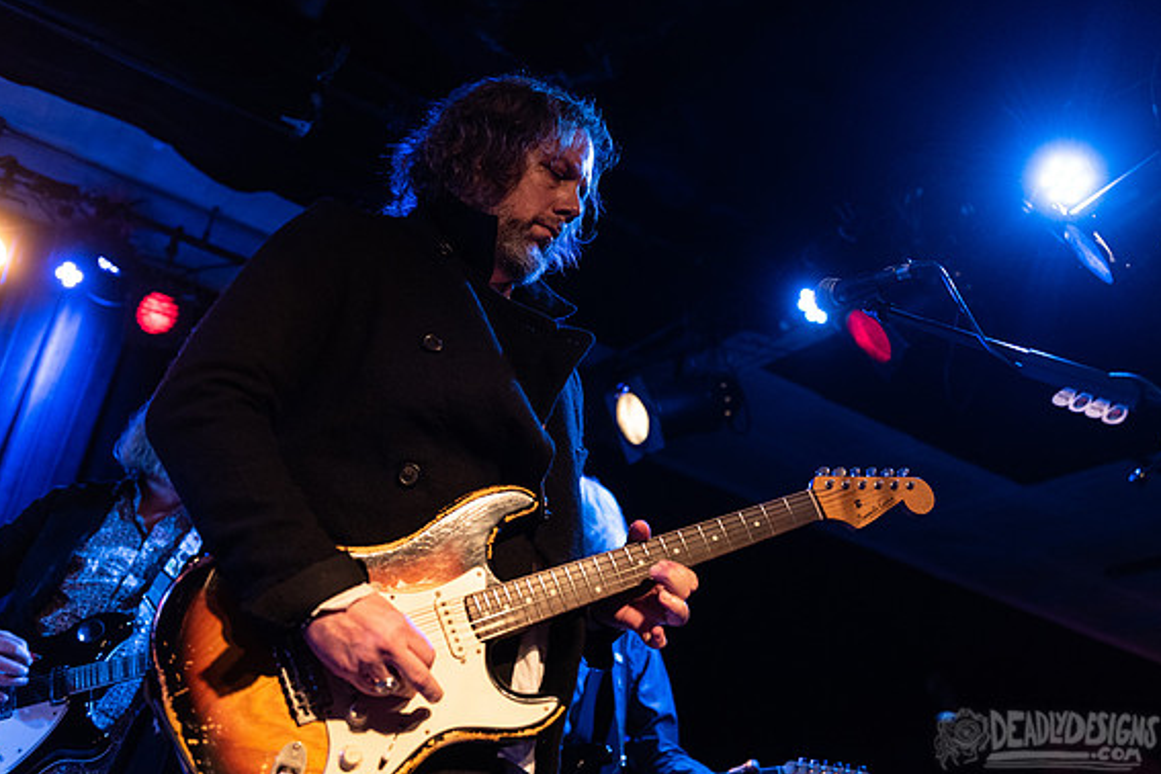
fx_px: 1387
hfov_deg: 45.4
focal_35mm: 43
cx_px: 584
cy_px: 386
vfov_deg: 31.2
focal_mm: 42
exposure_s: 1/160
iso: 2000
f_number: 3.2
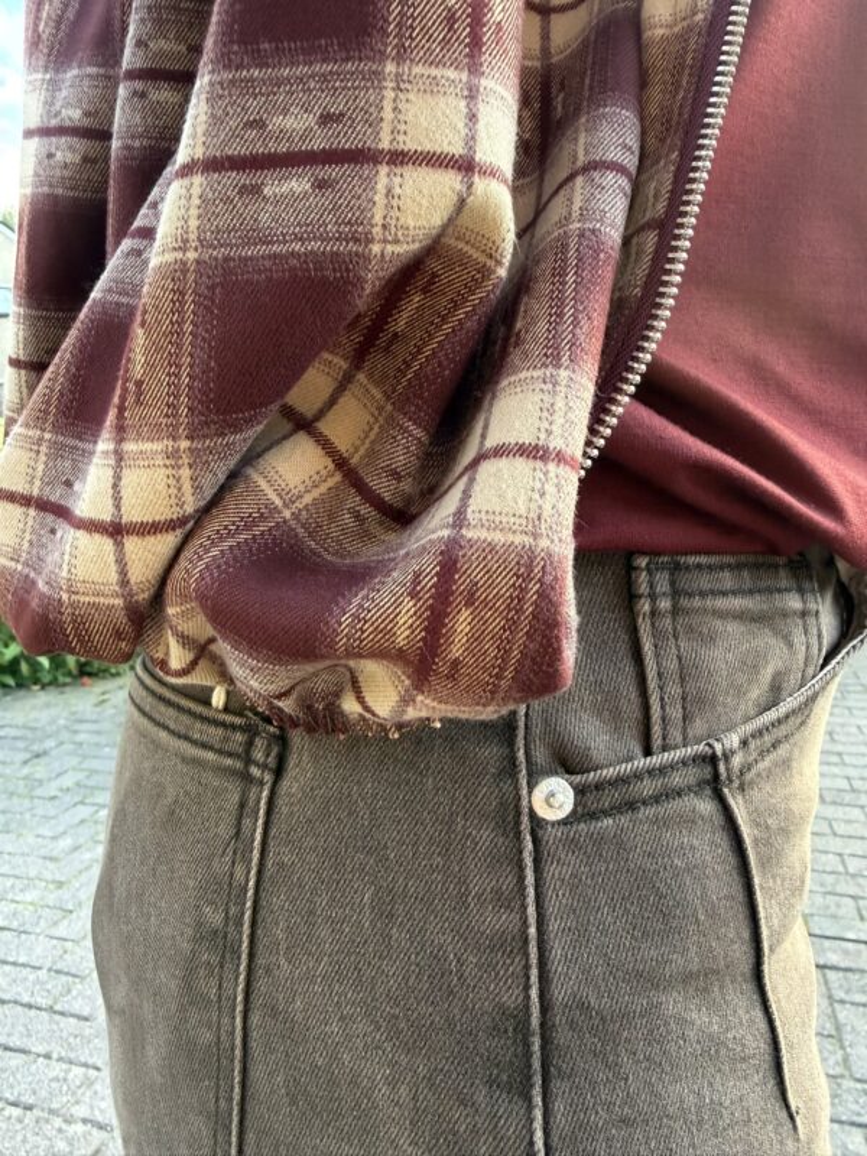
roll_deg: +1.8
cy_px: 578
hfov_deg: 56.8
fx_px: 801
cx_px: 434
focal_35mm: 24
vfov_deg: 71.6
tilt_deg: -4.8
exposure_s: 1/121
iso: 250
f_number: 2.2
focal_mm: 2.22
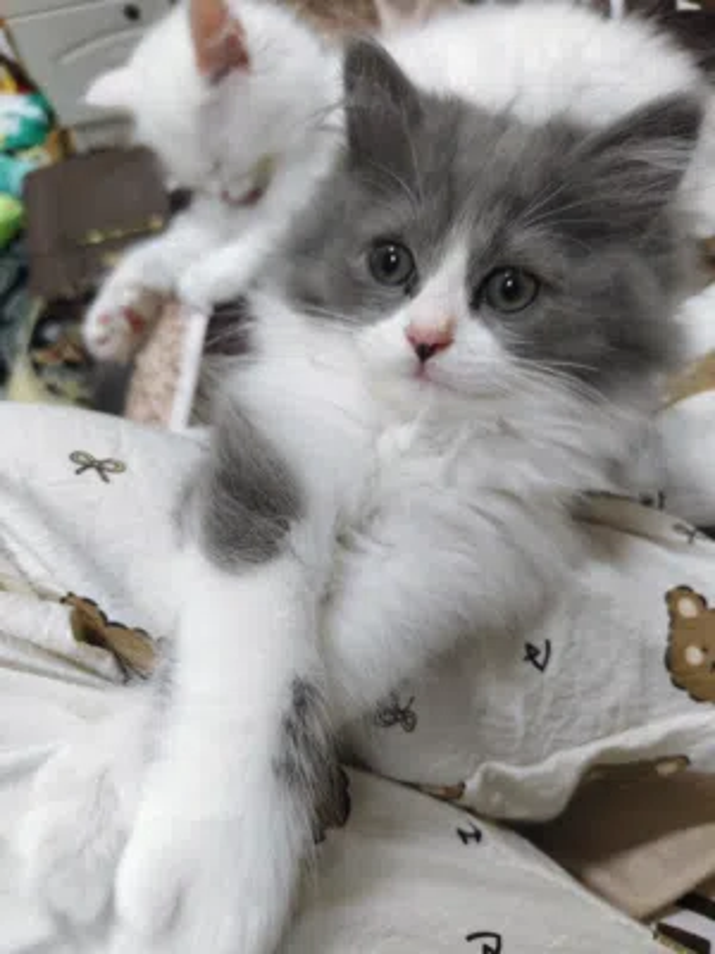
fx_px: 633
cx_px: 358
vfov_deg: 73.9
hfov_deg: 58.9
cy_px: 477
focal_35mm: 23
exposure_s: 1/50
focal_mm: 5.56
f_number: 2.8
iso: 921
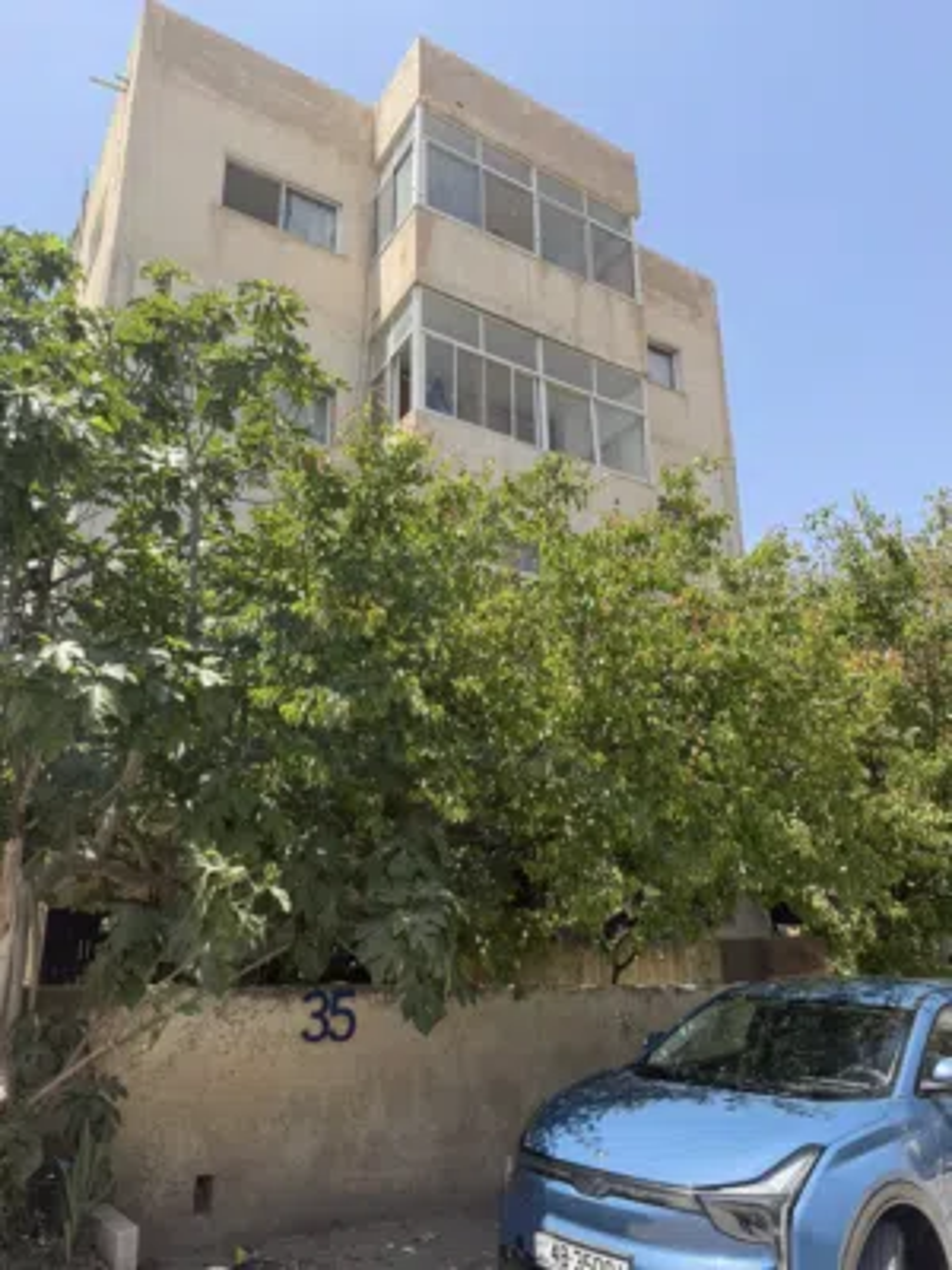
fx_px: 880
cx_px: 476
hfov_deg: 56.8
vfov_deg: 71.6
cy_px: 635
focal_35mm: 24
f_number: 1.78
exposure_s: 1/2299
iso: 80
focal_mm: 6.76
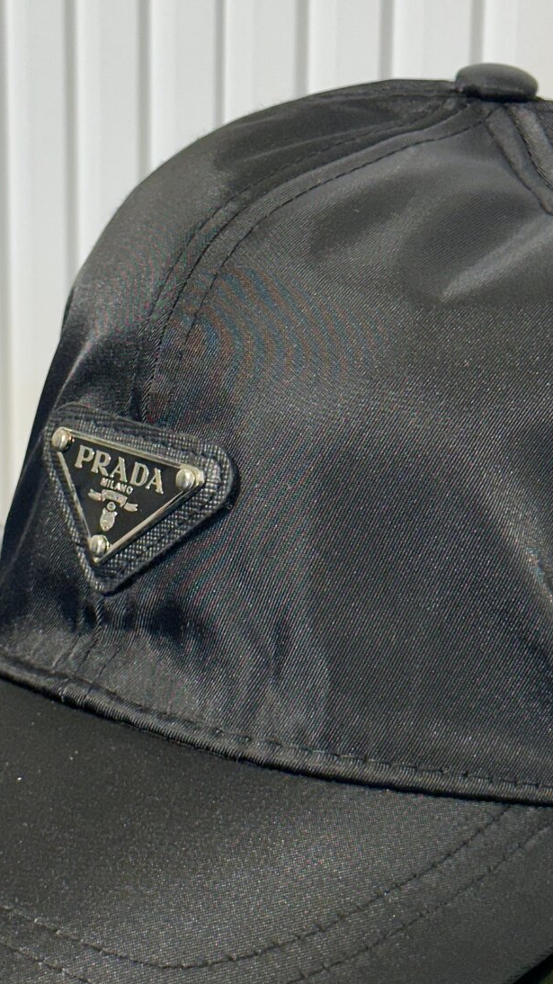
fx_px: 2660
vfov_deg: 20.9
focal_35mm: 102
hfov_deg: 11.9
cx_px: 250
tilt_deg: -14.6
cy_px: 420
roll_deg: -0.5
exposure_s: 1/100
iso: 80
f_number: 1.78
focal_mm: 6.86
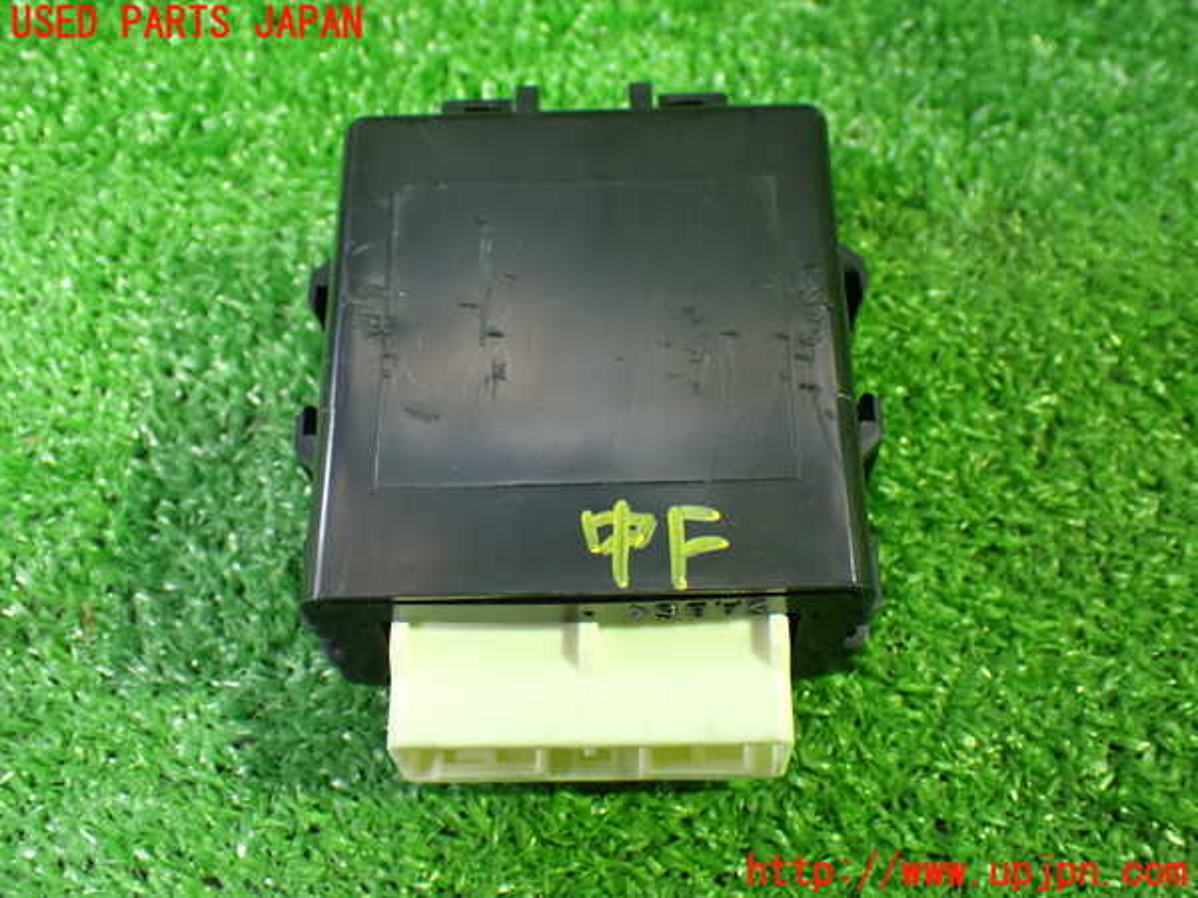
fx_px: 1419
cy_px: 449
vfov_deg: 35.1
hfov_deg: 45.8
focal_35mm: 41
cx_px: 599
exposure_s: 1/40
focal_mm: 7.31
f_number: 2.8
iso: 1250
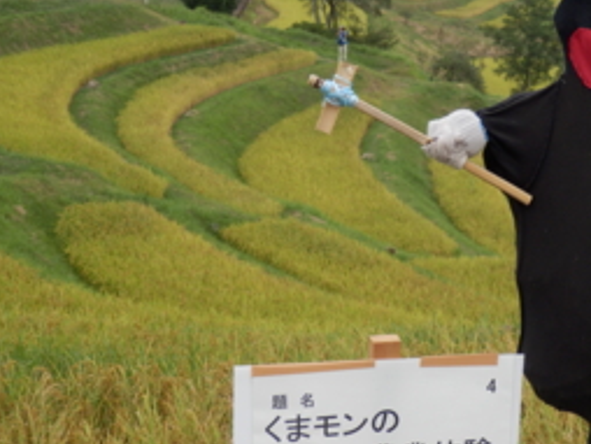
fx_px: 1453
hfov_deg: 22.9
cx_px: 410
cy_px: 216
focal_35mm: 85
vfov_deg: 17.4
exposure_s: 1/100
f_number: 4.1
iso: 80
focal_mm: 9.8
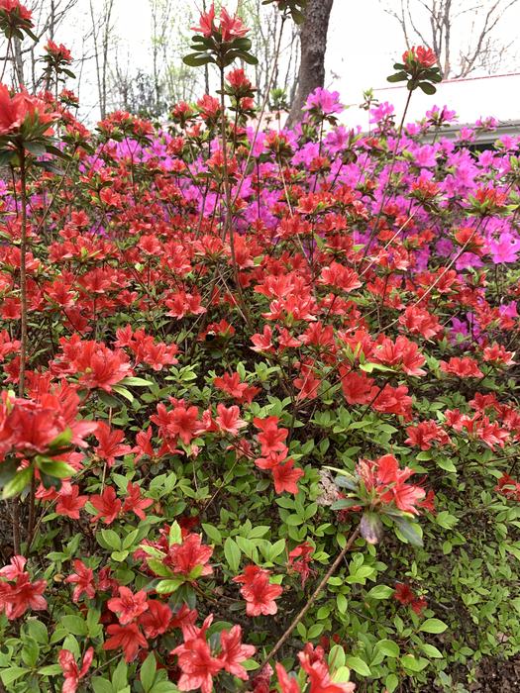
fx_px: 521
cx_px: 260
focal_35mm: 26
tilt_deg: -12.8
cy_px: 346
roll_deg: +2.7
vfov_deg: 67.3
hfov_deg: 53.1
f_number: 1.8
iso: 25
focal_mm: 4.25
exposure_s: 1/139
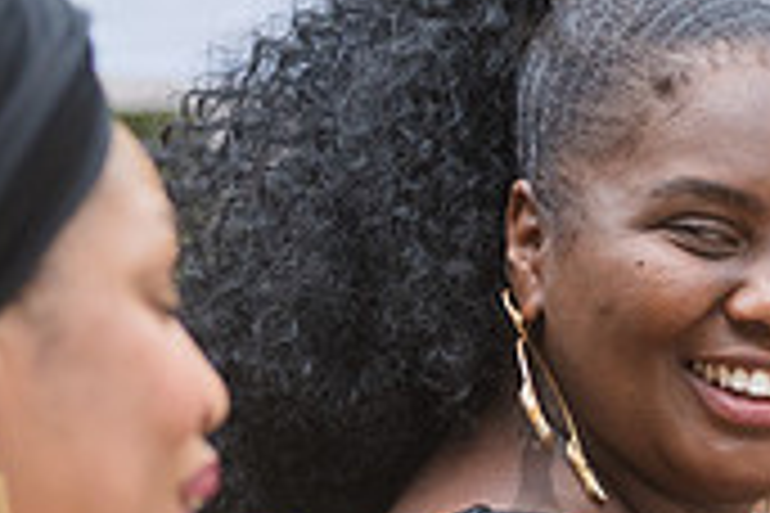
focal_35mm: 459
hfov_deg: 4.5
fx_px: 9817
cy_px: 428
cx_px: 380
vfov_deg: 3.0
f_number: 4
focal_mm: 120
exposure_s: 1/500
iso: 500
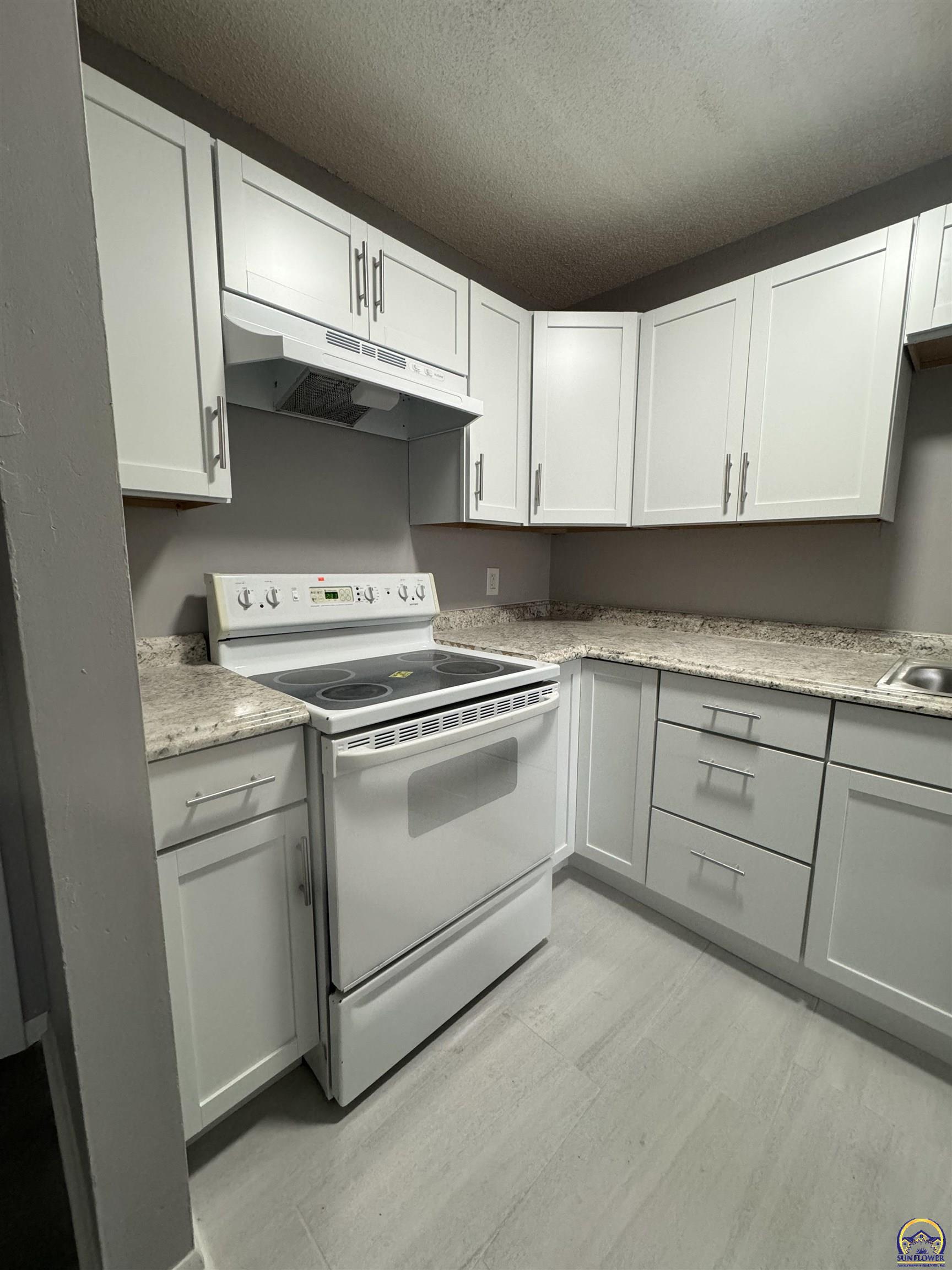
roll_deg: -1.7
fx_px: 513
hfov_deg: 85.7
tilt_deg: -9.4
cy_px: 635
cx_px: 476
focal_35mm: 14
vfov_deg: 102.1
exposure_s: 1/120
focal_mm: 2.22
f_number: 2.2
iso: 250
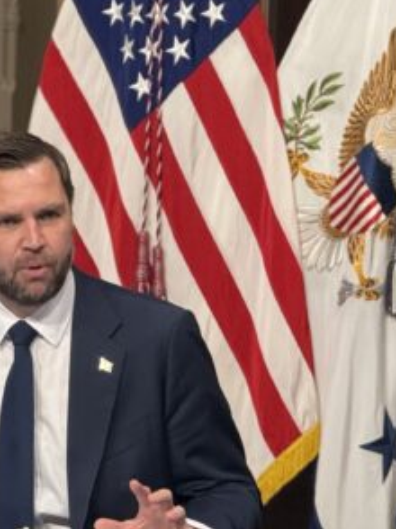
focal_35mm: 310
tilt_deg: -6.0
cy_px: 352
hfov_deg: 4.8
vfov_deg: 6.4
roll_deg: -1.9
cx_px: 63
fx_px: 4735
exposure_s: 1/60
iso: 320
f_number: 2.8
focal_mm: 15.66
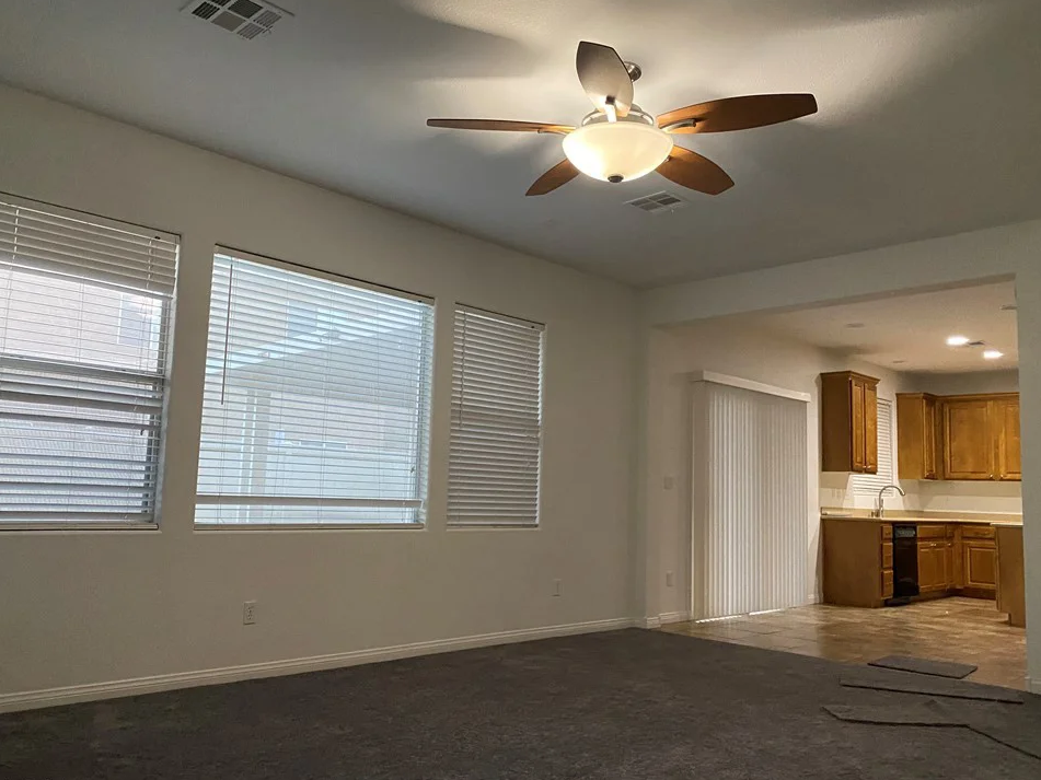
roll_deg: -1.7
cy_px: 392
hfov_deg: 63.4
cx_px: 504
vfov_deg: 49.7
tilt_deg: +6.1
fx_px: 842
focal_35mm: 28
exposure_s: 1/60
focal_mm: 4.25
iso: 400
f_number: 1.8
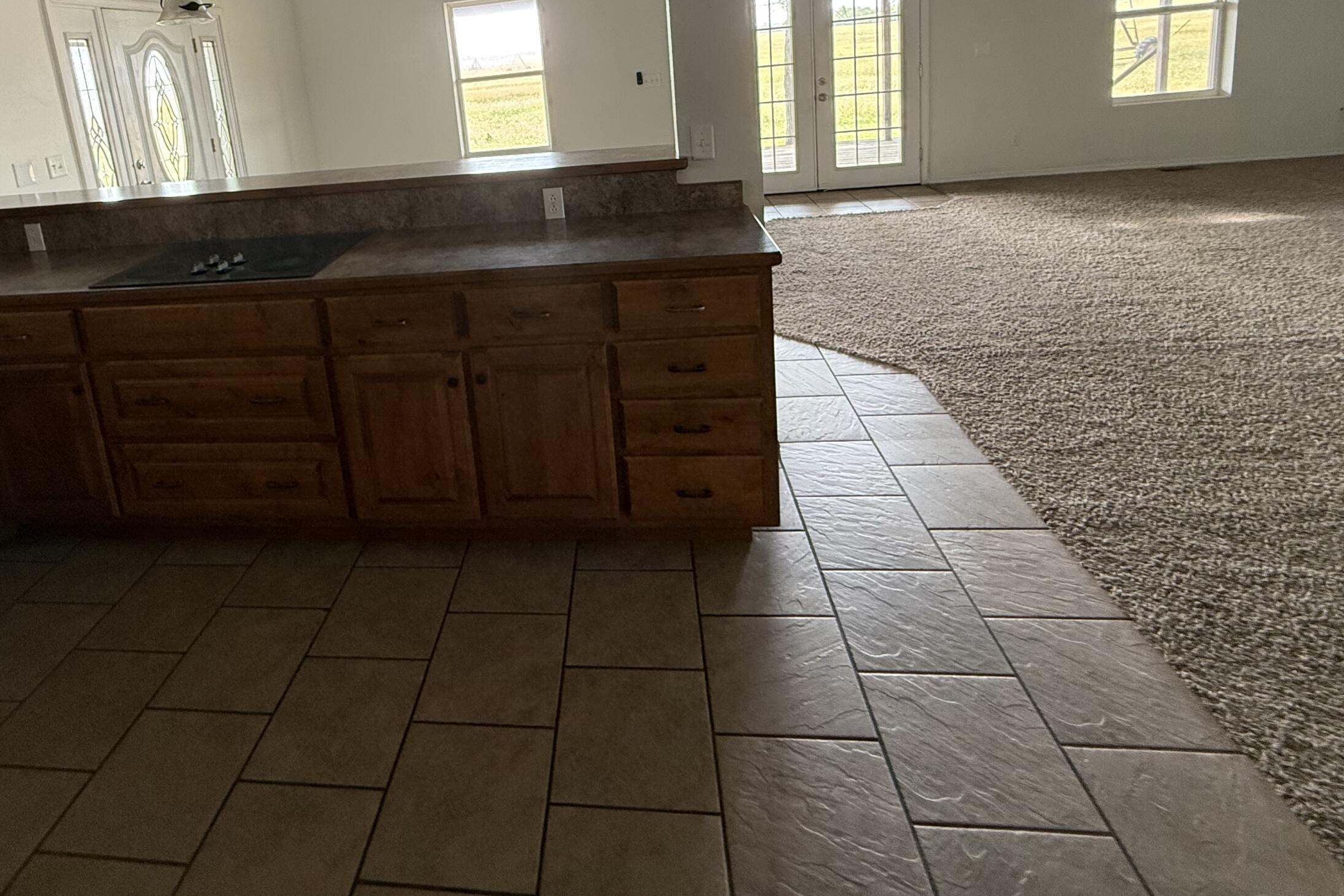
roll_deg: +5.3
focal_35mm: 20
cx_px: 529
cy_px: 206
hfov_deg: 82.8
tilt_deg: -11.8
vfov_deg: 58.2
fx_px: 747
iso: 320
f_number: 2.2
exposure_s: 1/99
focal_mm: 2.22
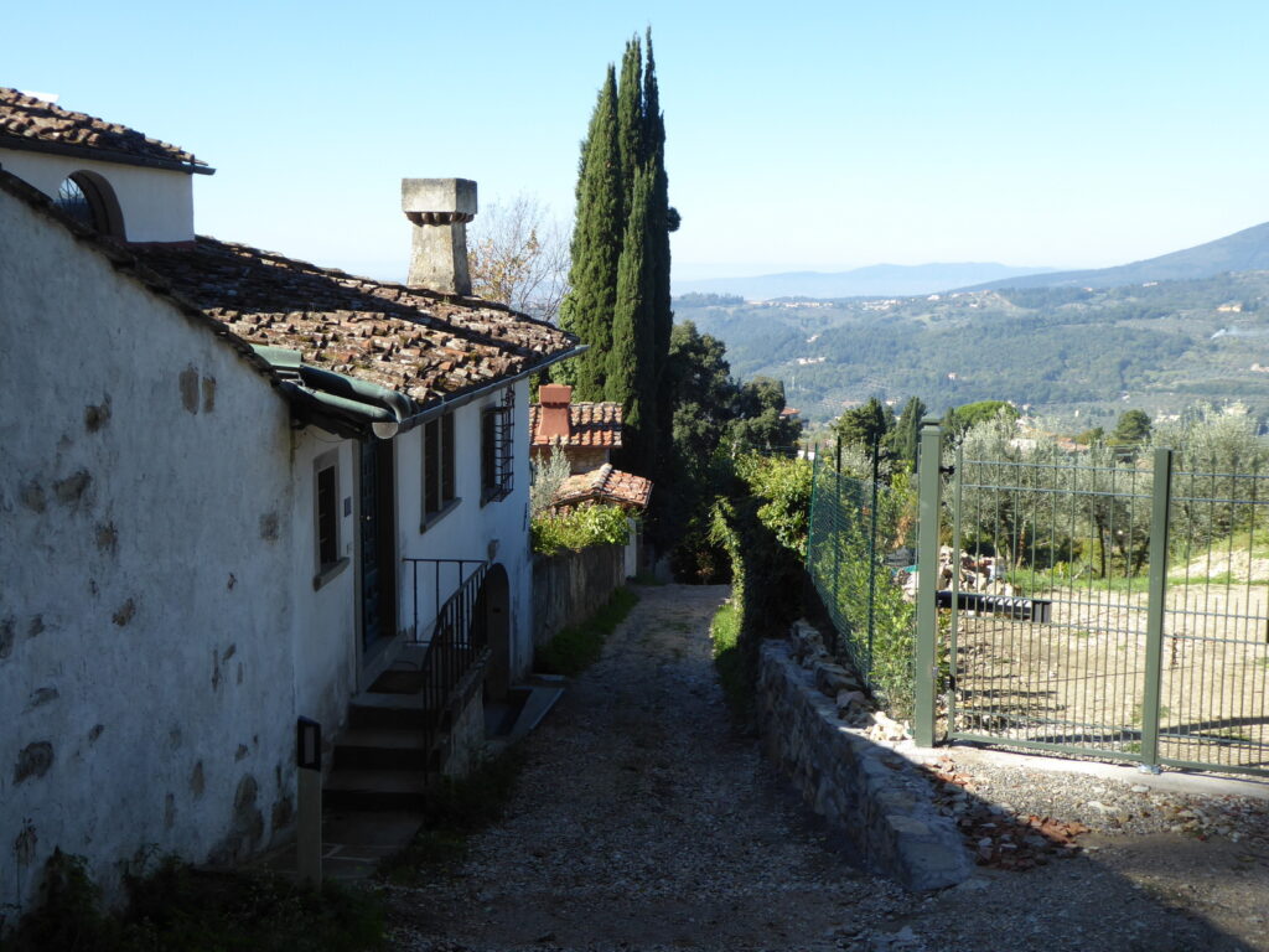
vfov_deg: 38.7
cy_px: 476
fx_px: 1356
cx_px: 634
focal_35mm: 37
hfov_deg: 50.1
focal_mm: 6.7
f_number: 3.7
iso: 80
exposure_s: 1/320
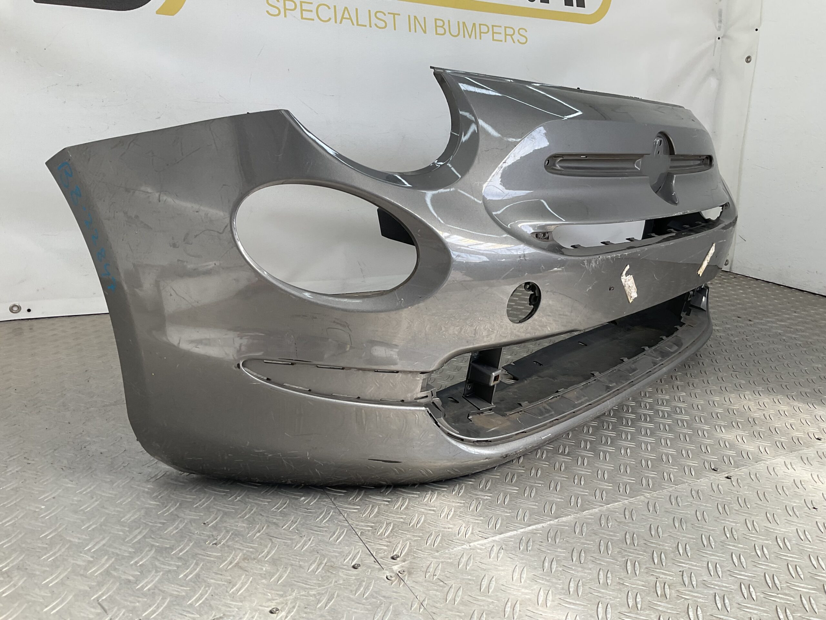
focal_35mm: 29
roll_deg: -5.4
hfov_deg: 61.7
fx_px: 692
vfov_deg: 48.2
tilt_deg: -14.5
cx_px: 413
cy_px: 310
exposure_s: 1/265
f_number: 1.8
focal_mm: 3
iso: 16
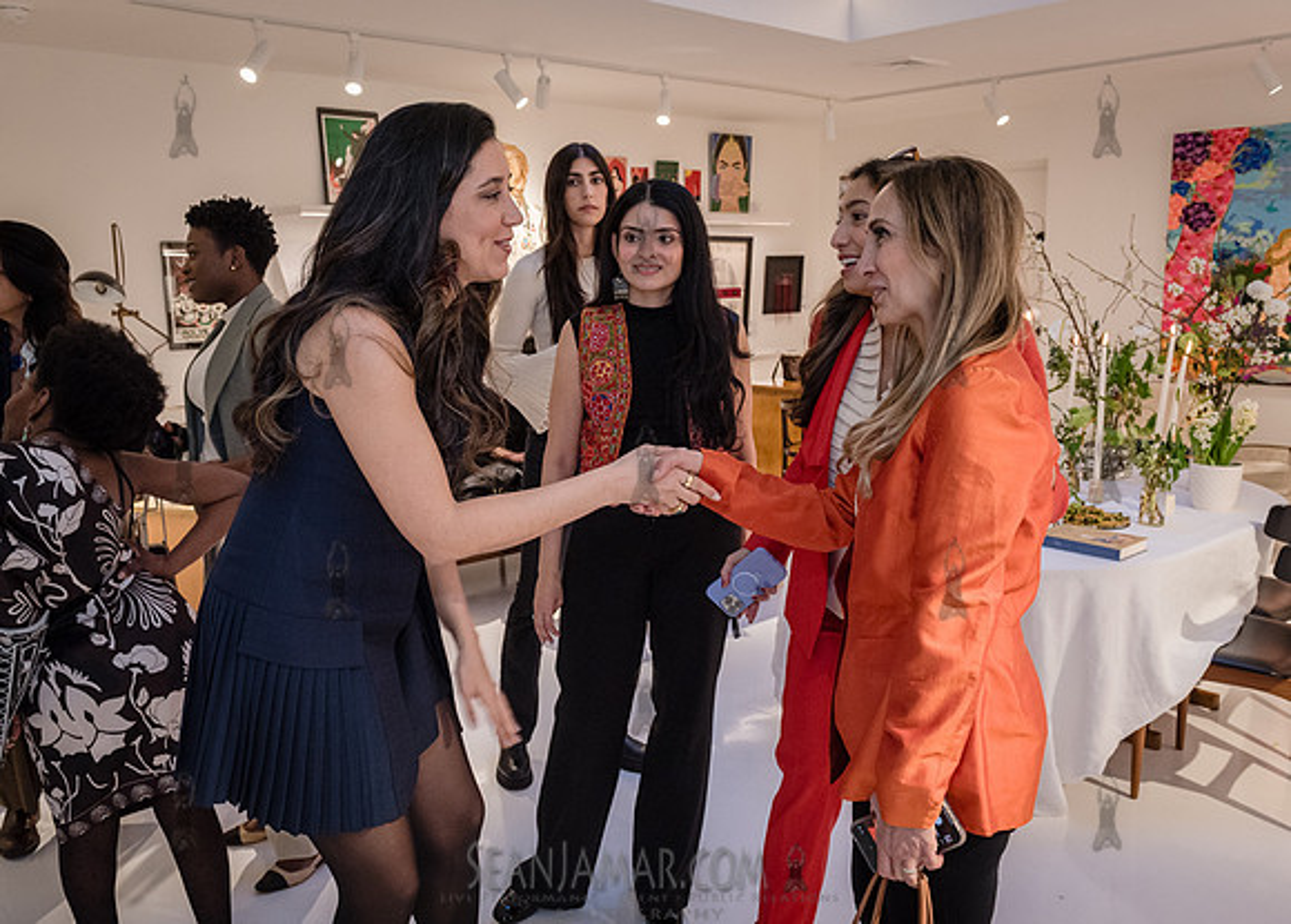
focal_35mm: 30
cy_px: 473
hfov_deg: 61.0
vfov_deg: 45.7
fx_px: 1097
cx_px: 627
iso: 1600
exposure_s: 1/160
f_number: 5
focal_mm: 24
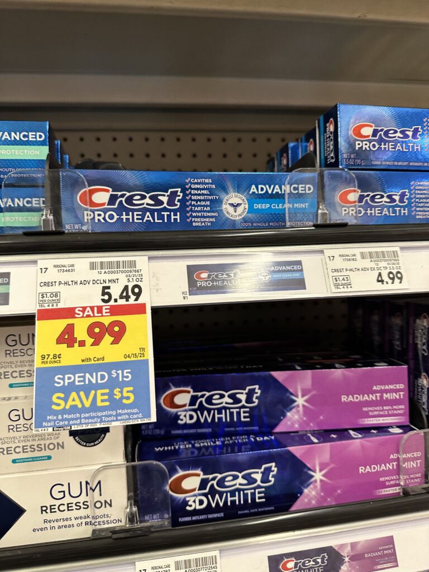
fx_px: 397
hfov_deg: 56.8
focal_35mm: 24
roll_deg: +1.1
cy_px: 286
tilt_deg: -2.5
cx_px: 214
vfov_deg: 71.6
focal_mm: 6.86
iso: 160
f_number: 1.78
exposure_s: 1/40
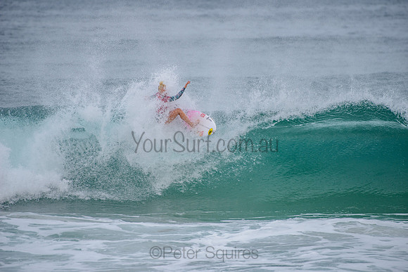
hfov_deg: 4.1
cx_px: 204
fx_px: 5668
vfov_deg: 2.8
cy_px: 136
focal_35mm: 500
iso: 320
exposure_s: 1/2000
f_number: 5.6
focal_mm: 500
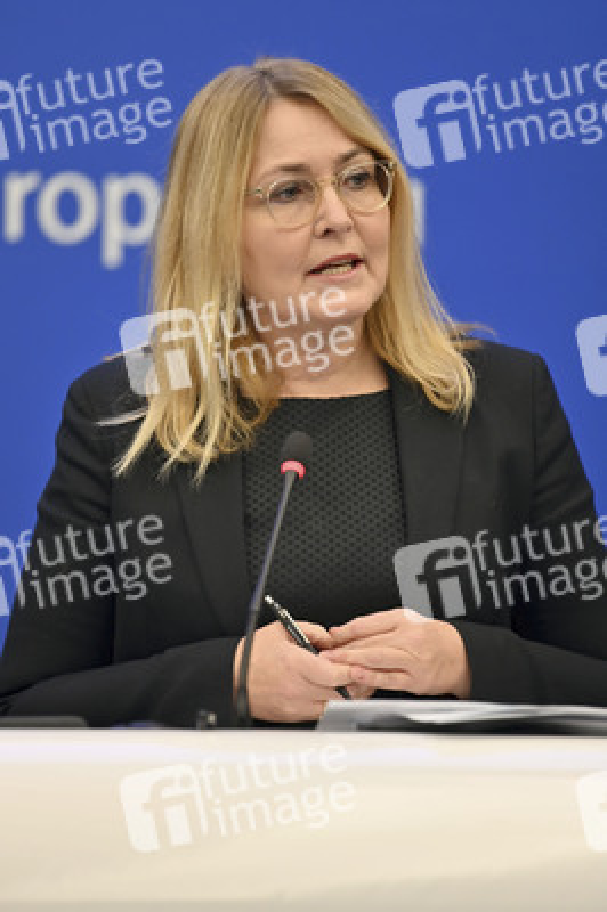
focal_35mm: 200
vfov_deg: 10.3
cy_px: 456
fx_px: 5067
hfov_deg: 6.9
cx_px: 304
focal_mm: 200
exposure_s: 1/100
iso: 400
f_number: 2.8
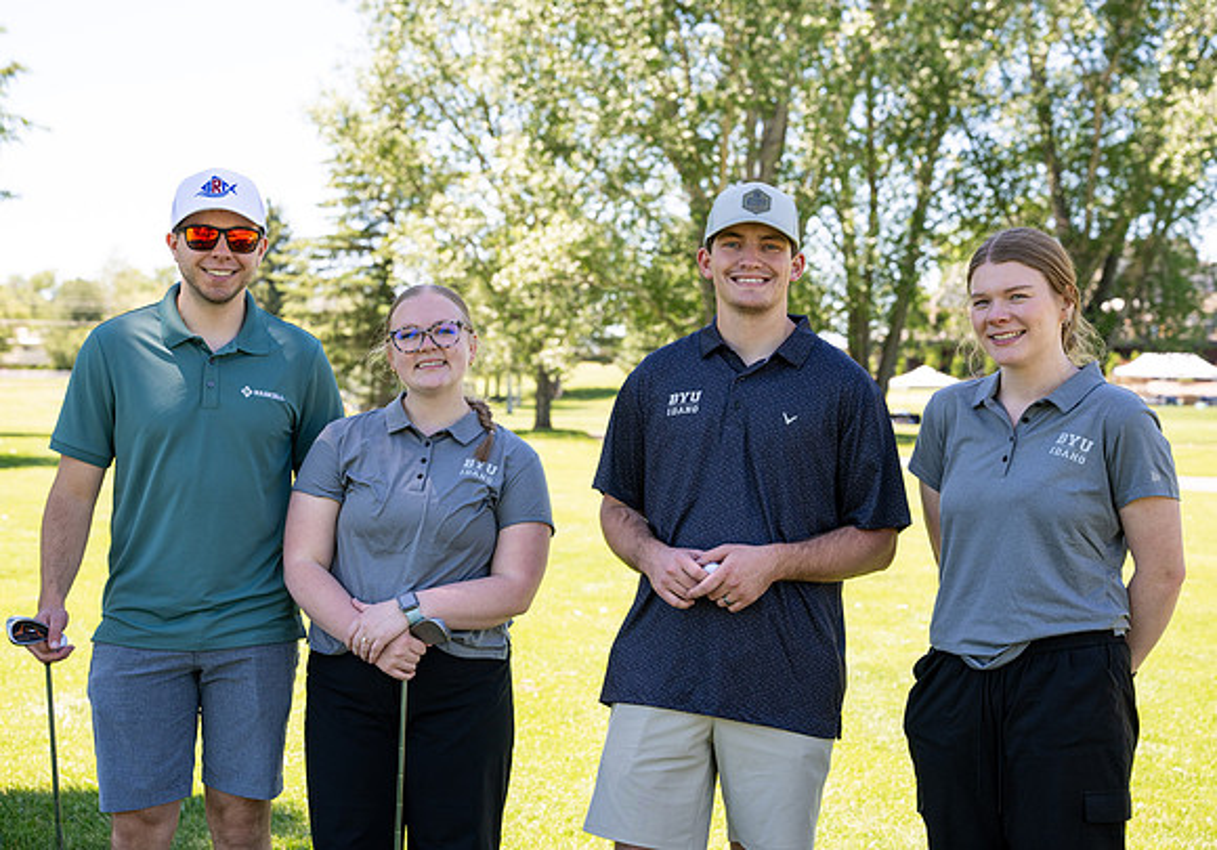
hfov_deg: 32.6
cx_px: 590
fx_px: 2078
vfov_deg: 23.1
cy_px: 425
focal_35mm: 61
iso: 250
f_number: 5
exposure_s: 1/400
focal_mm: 57
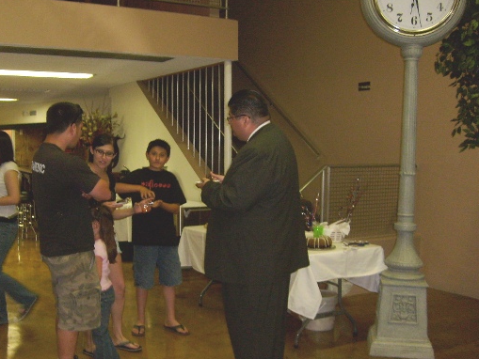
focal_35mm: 44
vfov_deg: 32.9
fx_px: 609
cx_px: 200
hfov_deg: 42.8
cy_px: 195
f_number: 2.8
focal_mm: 5.8
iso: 100
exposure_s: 1/45
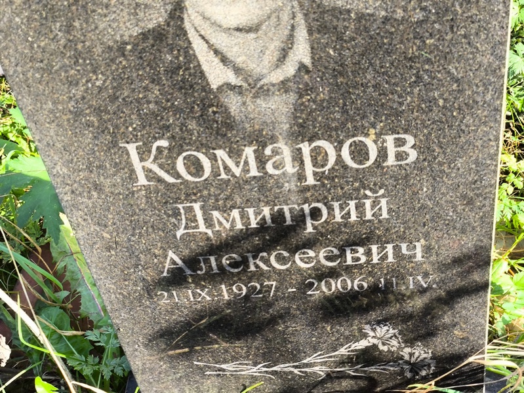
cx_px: 262
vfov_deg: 29.1
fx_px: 757
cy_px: 196
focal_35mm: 50
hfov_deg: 38.2
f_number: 1.7
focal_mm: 4.71
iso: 50
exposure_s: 1/179
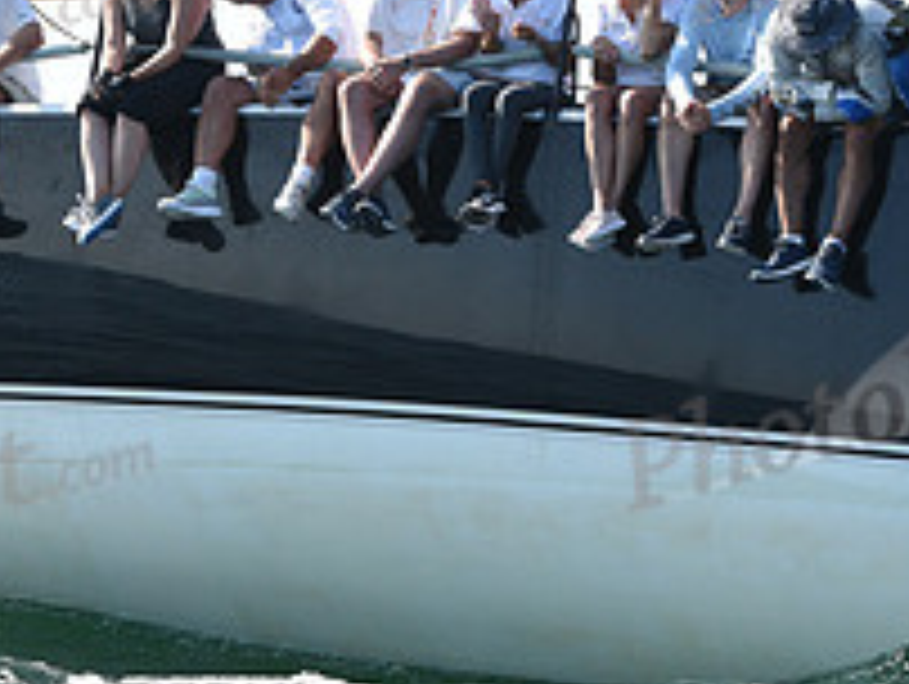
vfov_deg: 6.6
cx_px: 392
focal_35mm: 226
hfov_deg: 8.7
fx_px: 5942
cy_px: 223
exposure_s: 1/1000
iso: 320
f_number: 7.1
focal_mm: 82
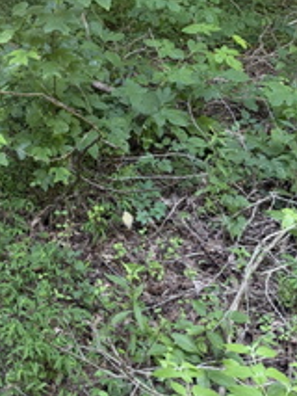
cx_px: -52
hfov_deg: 22.6
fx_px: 686
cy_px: -42
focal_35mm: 60
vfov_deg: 29.0
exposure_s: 1/121
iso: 64
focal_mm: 6.76
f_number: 1.78
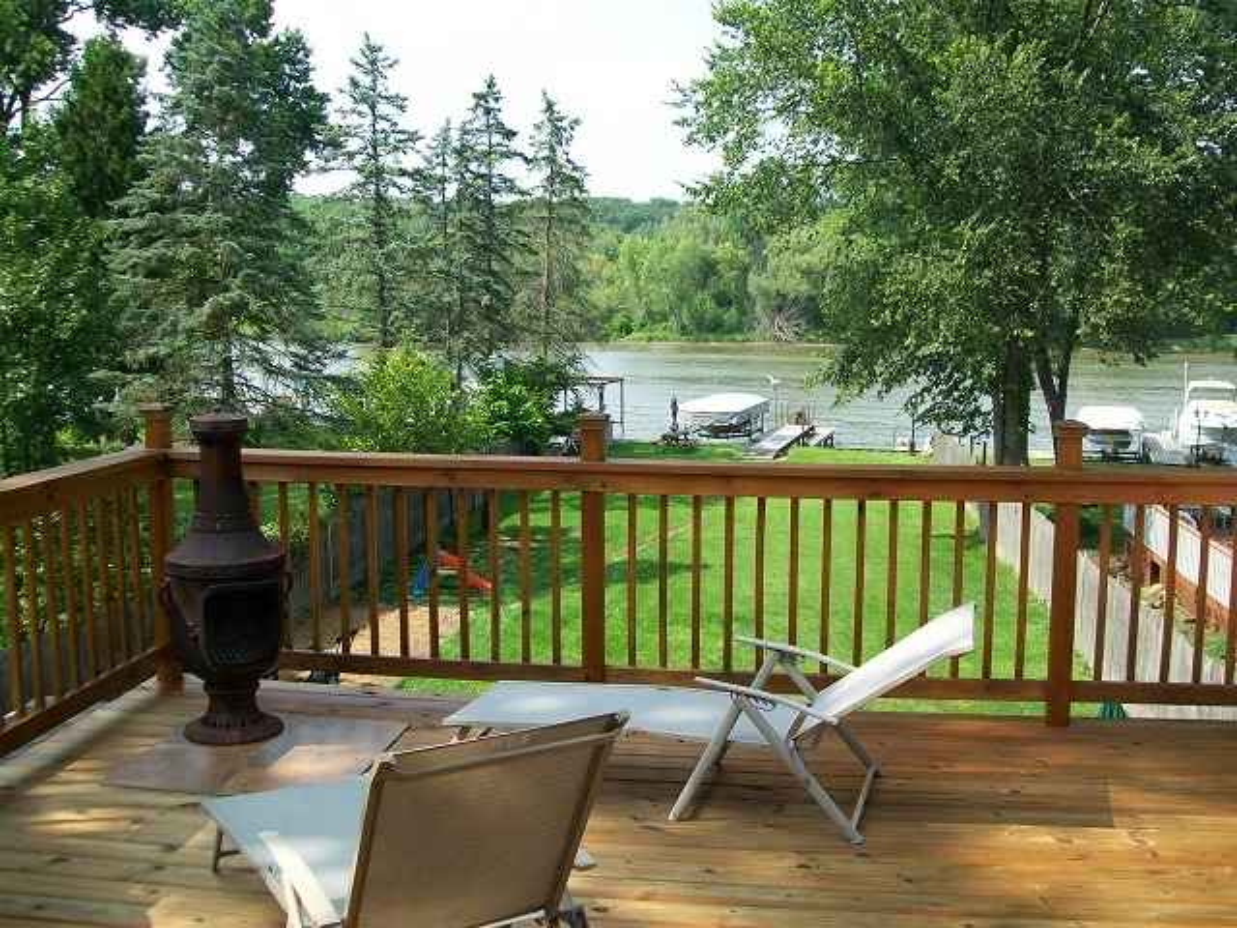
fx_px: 1286
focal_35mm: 36
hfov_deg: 51.4
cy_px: 464
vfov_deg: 39.7
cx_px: 618
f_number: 2.7
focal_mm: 6
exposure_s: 1/500
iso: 64
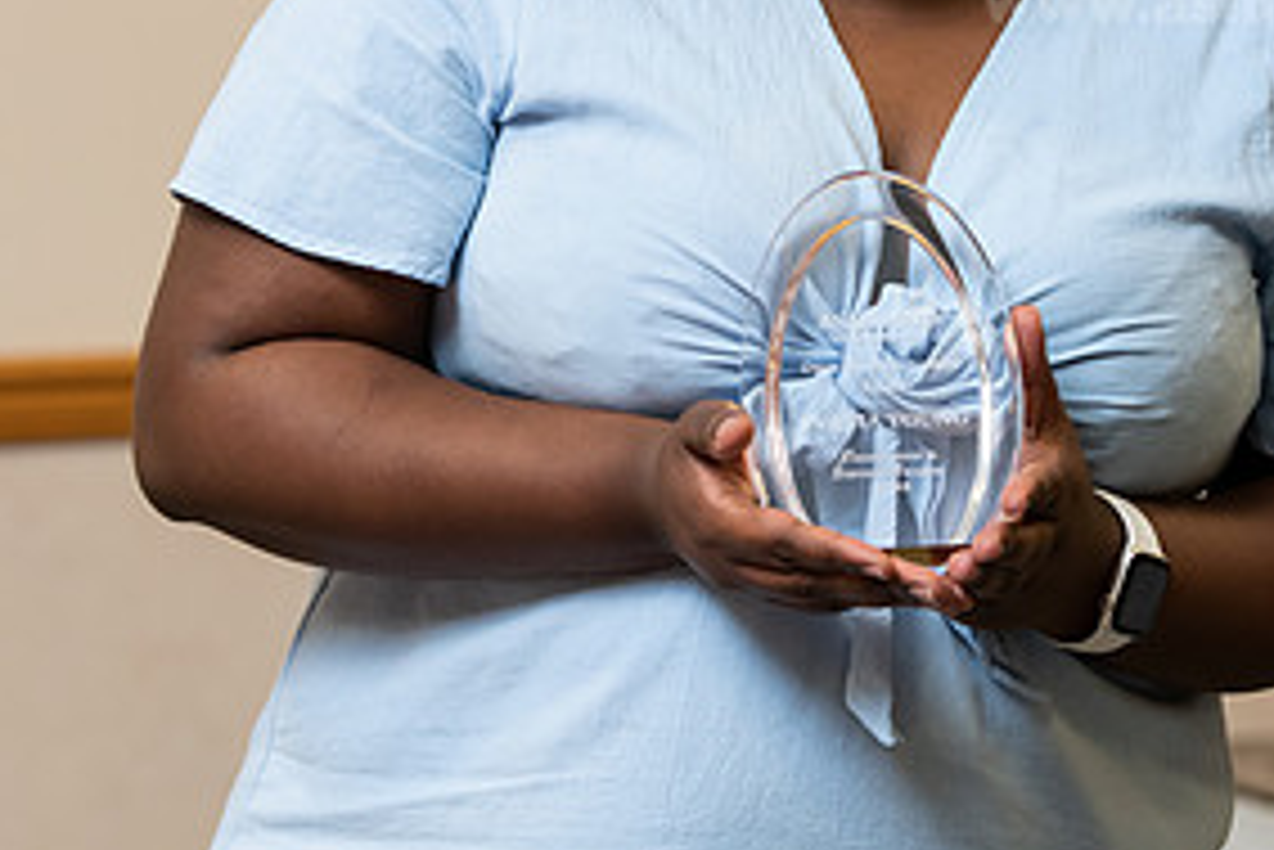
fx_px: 7400
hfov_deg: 9.8
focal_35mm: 209
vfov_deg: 6.6
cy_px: 97
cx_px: 779
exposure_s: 1/200
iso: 1600
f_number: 4.5
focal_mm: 102
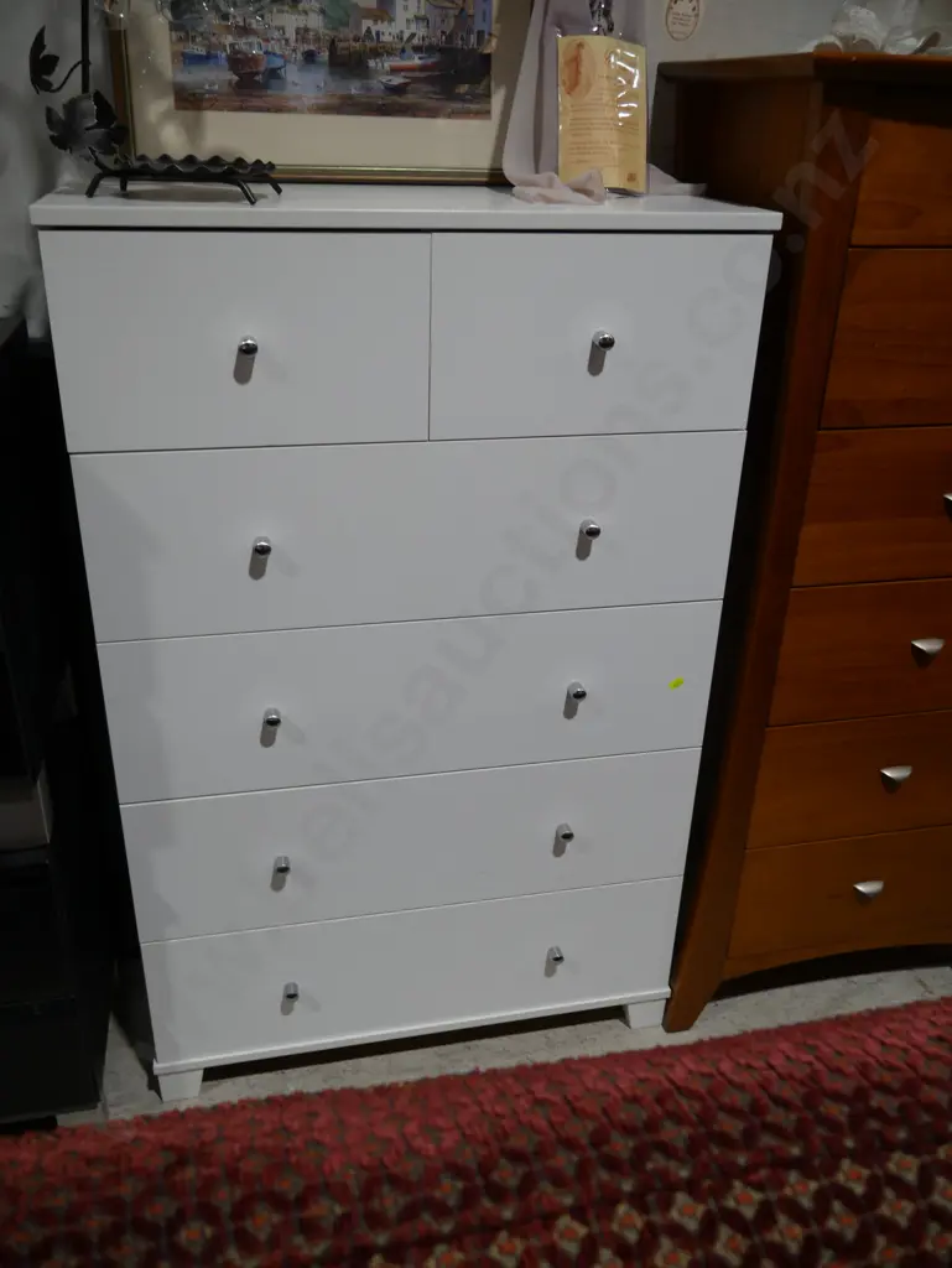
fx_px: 1026
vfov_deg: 63.4
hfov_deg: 49.8
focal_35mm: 28
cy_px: 634
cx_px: 476
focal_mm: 14
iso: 200
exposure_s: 1/125
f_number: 3.5
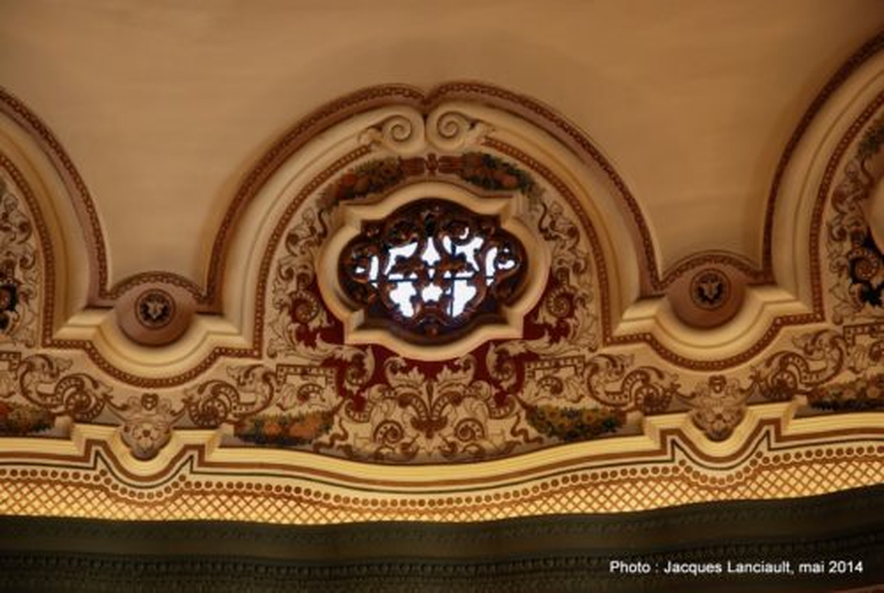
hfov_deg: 19.4
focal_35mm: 105
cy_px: 296
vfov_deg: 13.1
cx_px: 442
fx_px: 2582
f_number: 4.5
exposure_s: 1/100
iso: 400
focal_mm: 70
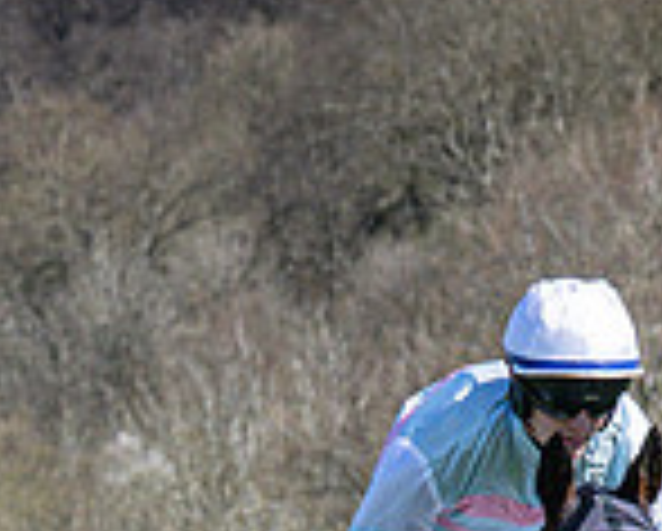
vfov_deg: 2.0
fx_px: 14969
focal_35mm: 763
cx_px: 386
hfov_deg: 2.5
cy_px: 1059
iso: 320
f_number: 5
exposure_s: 1/2000
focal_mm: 77
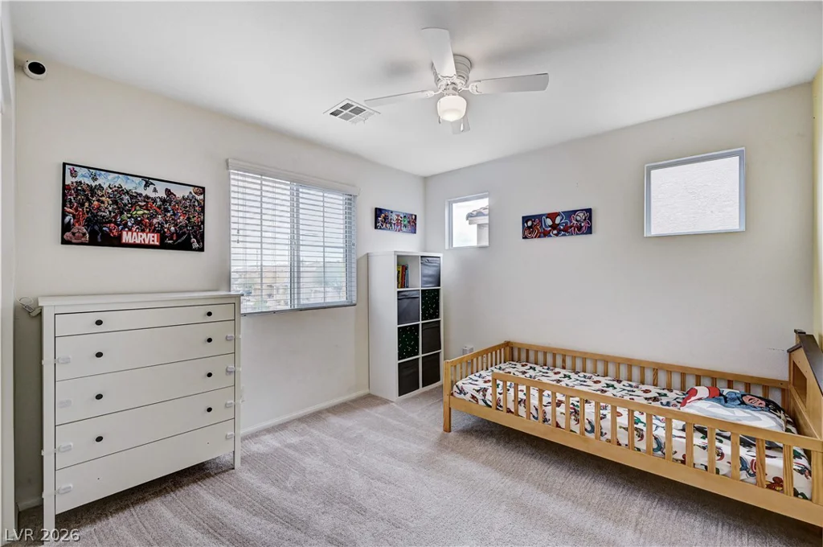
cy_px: 274
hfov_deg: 98.6
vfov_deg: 75.3
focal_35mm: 16
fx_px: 354
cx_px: 412
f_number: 10
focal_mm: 15.5
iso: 640
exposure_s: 1/60
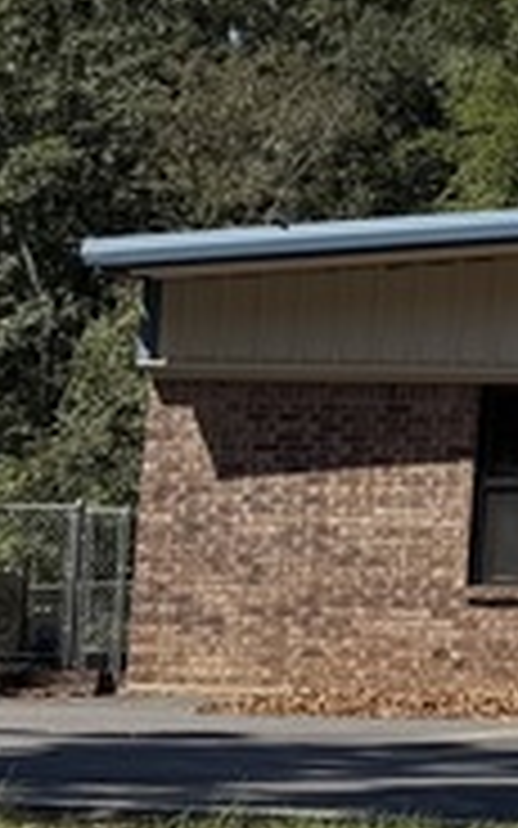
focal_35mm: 133
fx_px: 3004
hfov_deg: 8.0
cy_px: 194
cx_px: 1689
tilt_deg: +7.9
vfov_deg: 15.6
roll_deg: -0.3
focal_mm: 6.76
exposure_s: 1/4975
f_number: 1.78
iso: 80
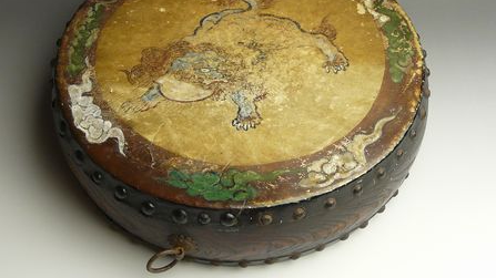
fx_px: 736
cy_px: 93
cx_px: 249
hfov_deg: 37.2
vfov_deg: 21.3
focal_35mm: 56
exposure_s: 1/40
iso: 100
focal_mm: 5.2
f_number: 2.8
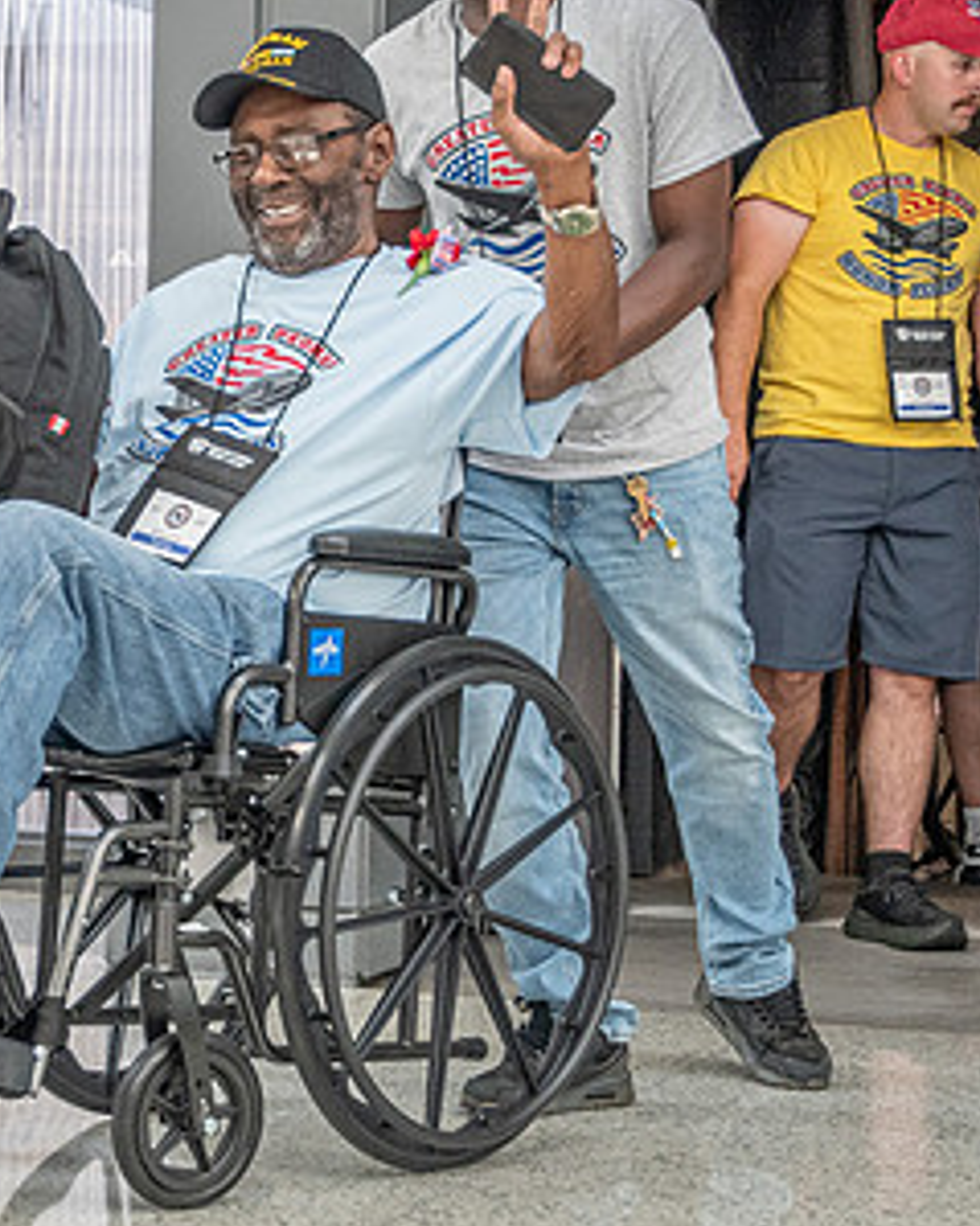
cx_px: 19
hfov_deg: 14.3
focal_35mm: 106
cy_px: 468
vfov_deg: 18.1
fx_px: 3845
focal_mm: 32
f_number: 3.2
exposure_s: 1/640
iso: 800
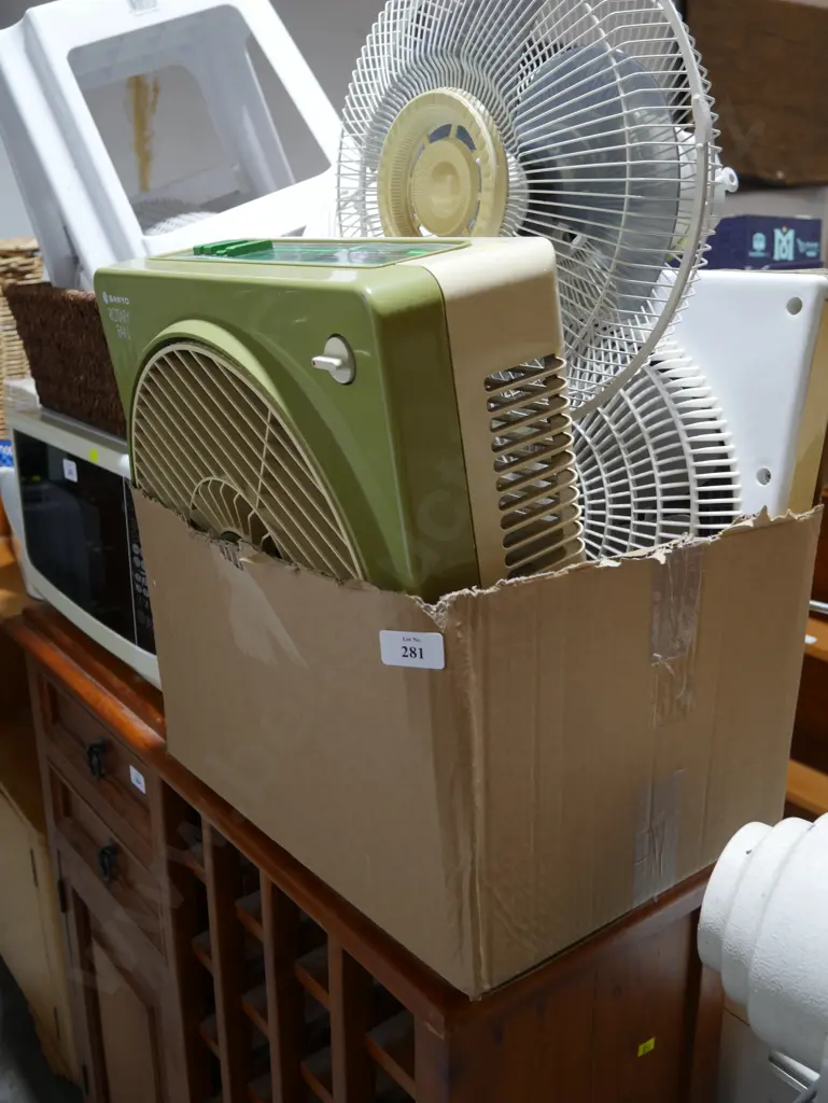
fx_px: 1020
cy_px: 552
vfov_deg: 56.8
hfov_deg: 44.2
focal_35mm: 32
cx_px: 414
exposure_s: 1/60
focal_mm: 16
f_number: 3.6
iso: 320
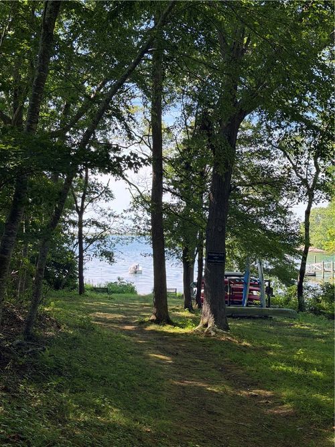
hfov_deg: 30.3
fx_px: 620
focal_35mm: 48
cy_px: 224
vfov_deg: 39.7
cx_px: 168
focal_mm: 6.76
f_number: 1.78
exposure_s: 1/499
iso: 80
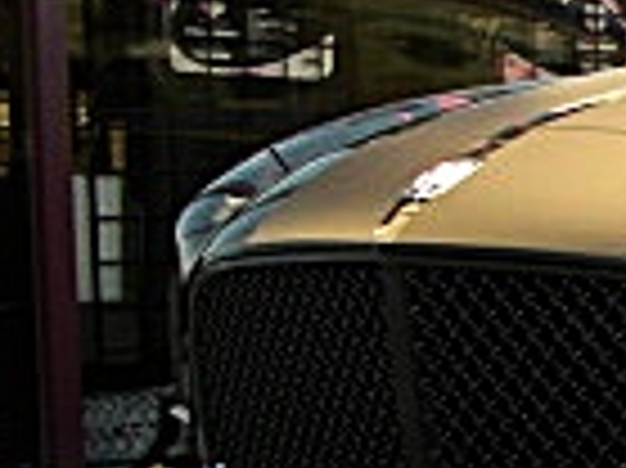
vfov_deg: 8.8
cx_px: 1378
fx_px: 2999
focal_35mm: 166
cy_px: 590
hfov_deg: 10.6
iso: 100
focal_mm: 6.3
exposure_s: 1/125
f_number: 2.8
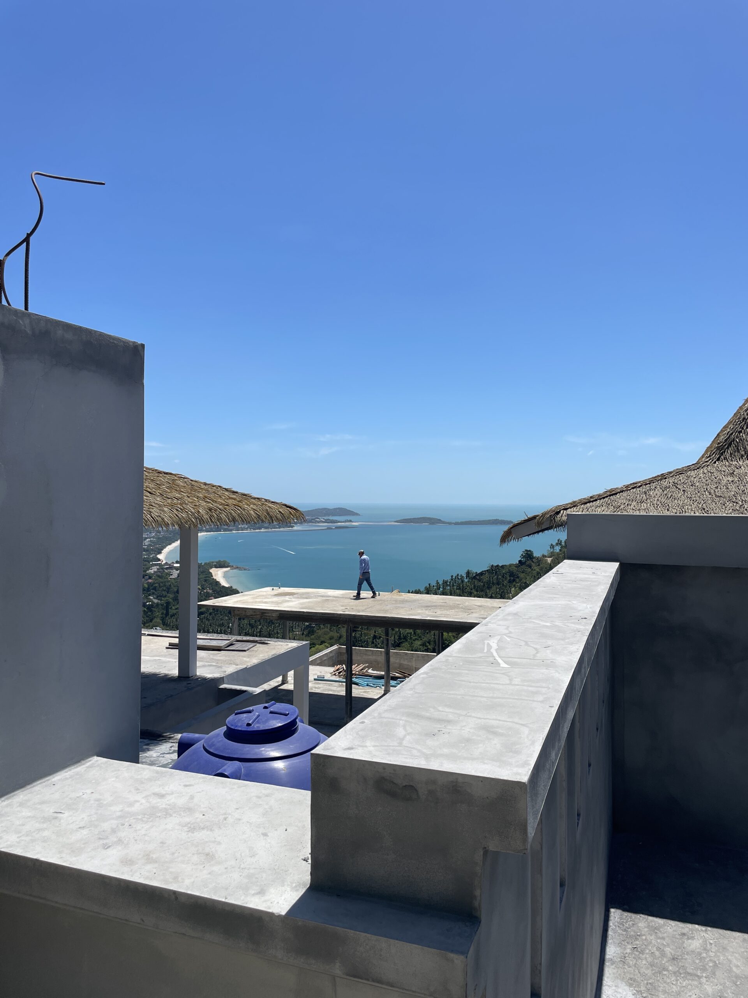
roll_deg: +1.4
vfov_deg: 67.3
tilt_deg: +1.0
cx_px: 374
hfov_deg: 53.1
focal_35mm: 26
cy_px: 499
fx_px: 749
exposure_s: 1/6135
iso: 32
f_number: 1.6
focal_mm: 4.2
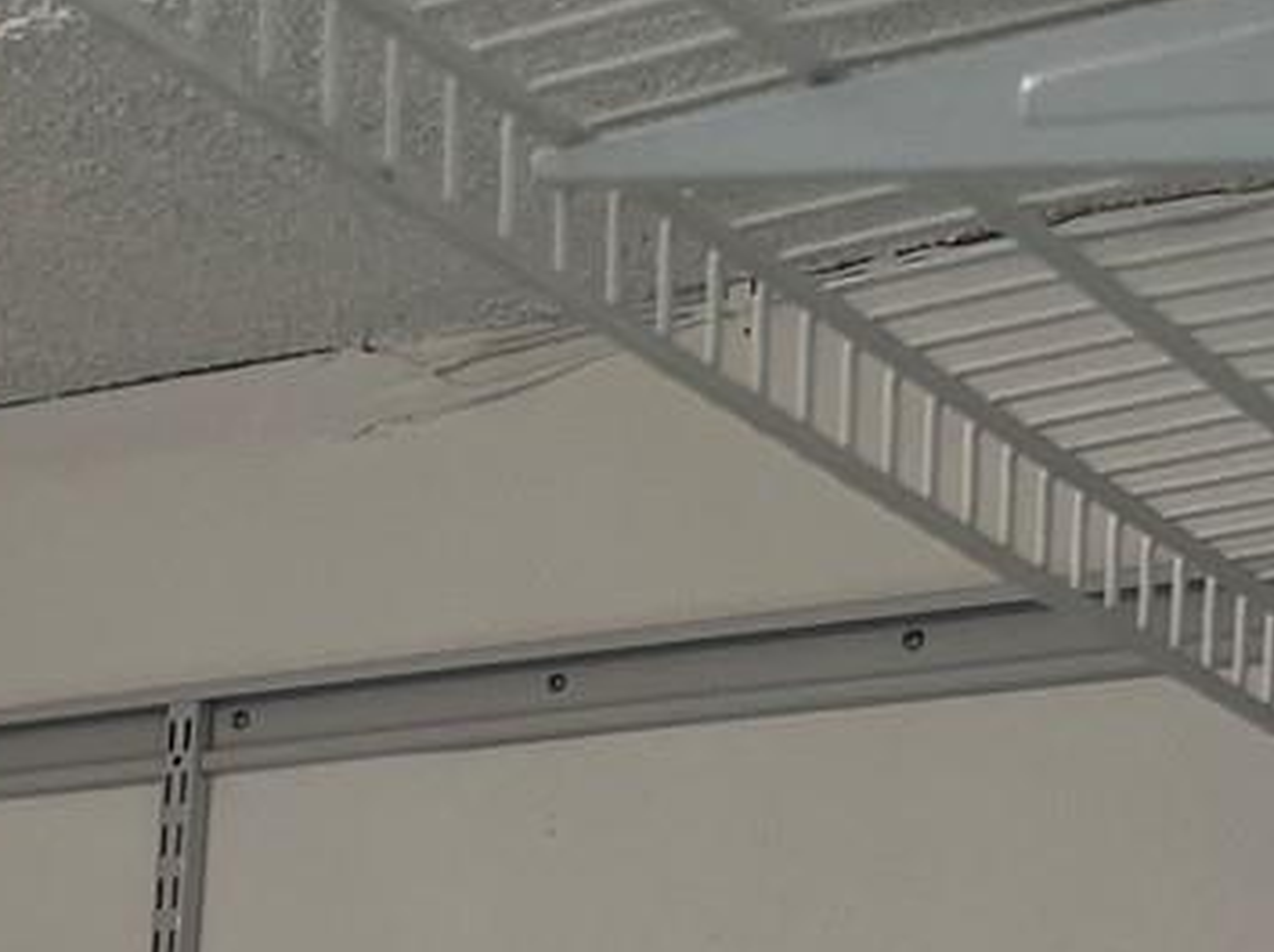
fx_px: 4338
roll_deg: -2.9
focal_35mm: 118
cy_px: 1857
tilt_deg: -4.2
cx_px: -801
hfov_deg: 15.1
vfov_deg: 11.4
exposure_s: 1/120
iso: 125
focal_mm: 5.7
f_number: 1.5
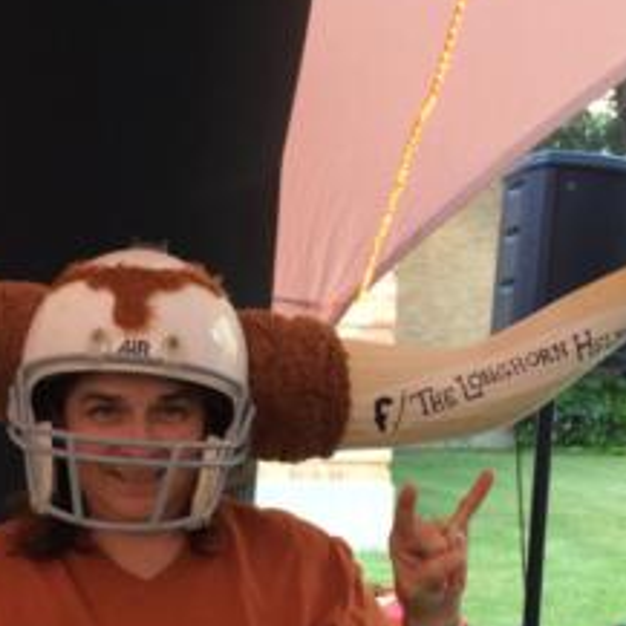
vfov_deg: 27.8
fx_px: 1248
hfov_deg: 27.8
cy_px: 454
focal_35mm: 61
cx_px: 173
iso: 50
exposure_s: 1/60
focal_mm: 4.12
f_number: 2.2
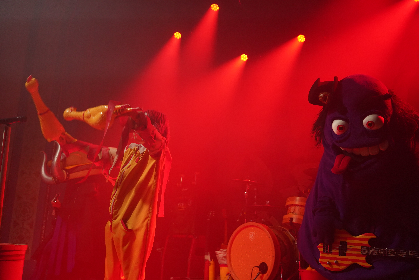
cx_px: 210
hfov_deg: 49.6
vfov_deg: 34.2
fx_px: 454
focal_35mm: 39
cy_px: 140
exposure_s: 1/160
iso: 4000
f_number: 4
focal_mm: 39
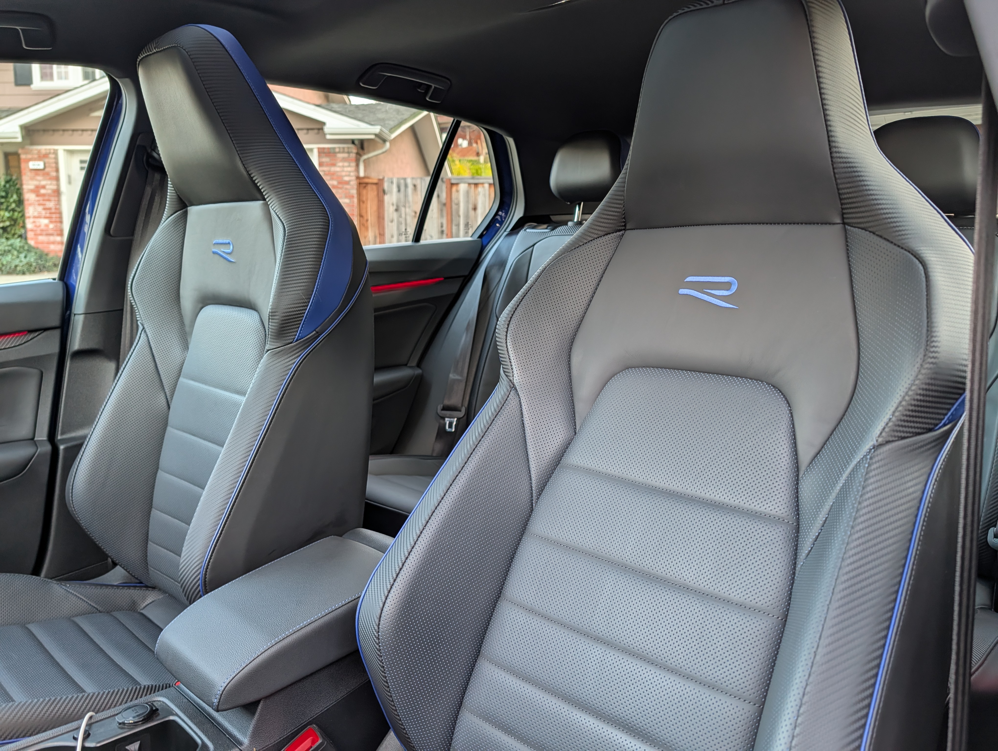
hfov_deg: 71.5
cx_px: 499
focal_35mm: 24
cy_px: 376
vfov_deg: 56.9
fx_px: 693
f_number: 1.68
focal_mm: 6.9
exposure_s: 1/38.6
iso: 74
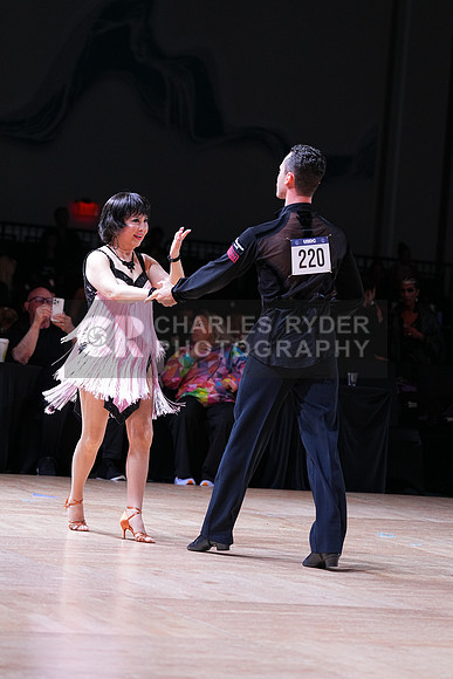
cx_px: 226
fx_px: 2471
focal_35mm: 131
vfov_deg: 15.6
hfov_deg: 10.5
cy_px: 340
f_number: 4
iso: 1600
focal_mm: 131
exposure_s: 1/400
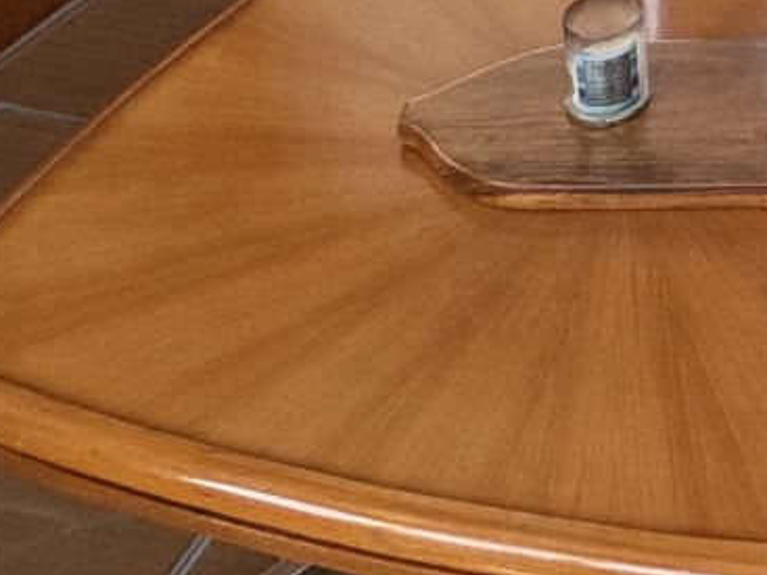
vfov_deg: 17.9
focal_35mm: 61
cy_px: -525
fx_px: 1351
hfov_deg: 27.7
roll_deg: +0.8
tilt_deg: -12.6
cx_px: 924
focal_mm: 2.22
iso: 40
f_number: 2.2
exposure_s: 1/211
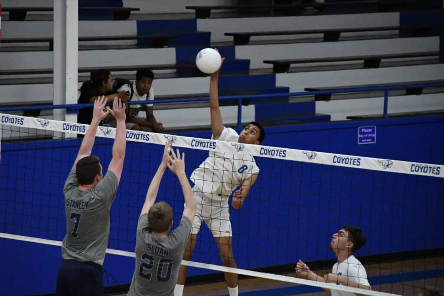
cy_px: 148
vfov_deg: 6.3
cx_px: 222
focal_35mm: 218
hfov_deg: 9.5
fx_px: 2683
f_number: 6
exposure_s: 1/800
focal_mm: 145
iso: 10000
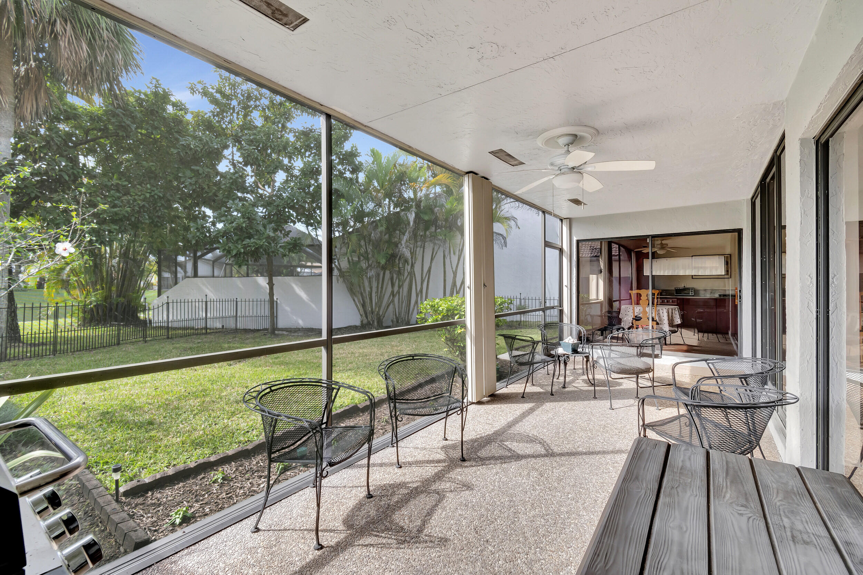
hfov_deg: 100.4
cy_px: 288
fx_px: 360
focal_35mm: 15
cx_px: 432
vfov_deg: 77.3
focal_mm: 10
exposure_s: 1/50
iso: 500
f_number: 8
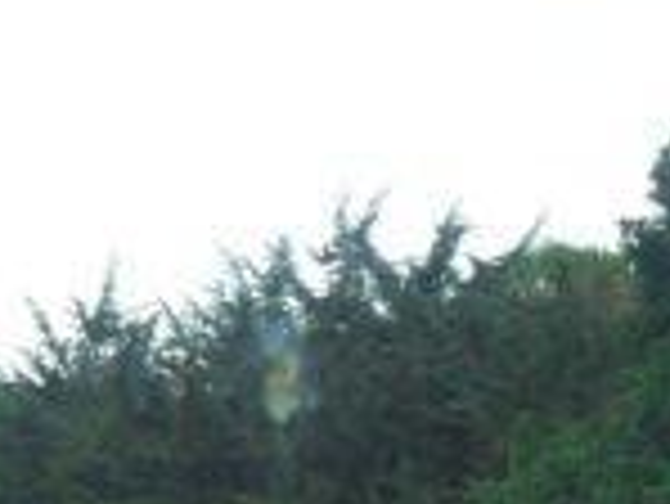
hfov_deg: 12.6
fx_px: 2906
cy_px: 549
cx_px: -256
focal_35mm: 150
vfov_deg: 9.8
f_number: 5.4
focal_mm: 8.2
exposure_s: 1/250
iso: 80
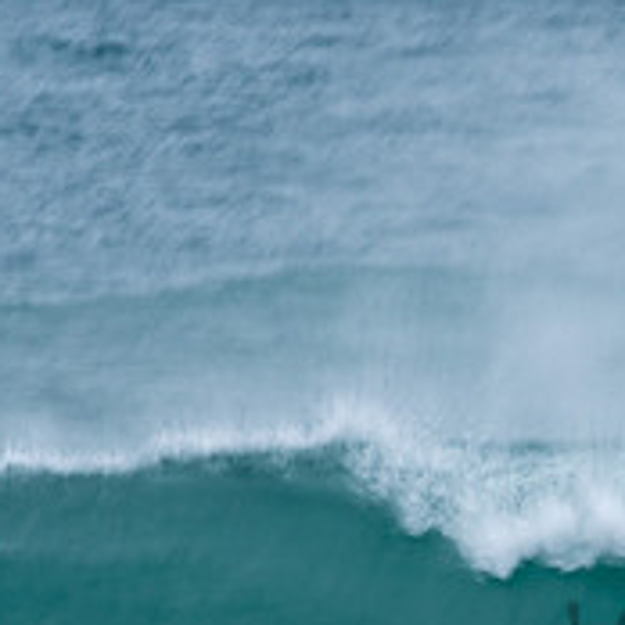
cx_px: 938
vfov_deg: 0.8
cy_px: 627
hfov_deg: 0.8
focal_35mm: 2130
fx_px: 43510
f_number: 22
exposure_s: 1/20
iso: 100
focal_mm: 500
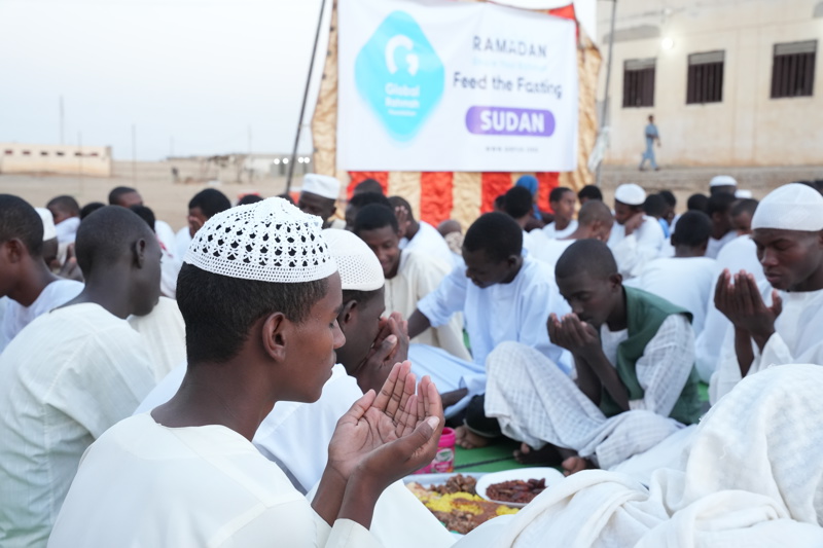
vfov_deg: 29.6
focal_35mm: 45
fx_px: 1038
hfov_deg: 43.3
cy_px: 274
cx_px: 412
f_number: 7.1
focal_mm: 45.4
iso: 3200
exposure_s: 1/100
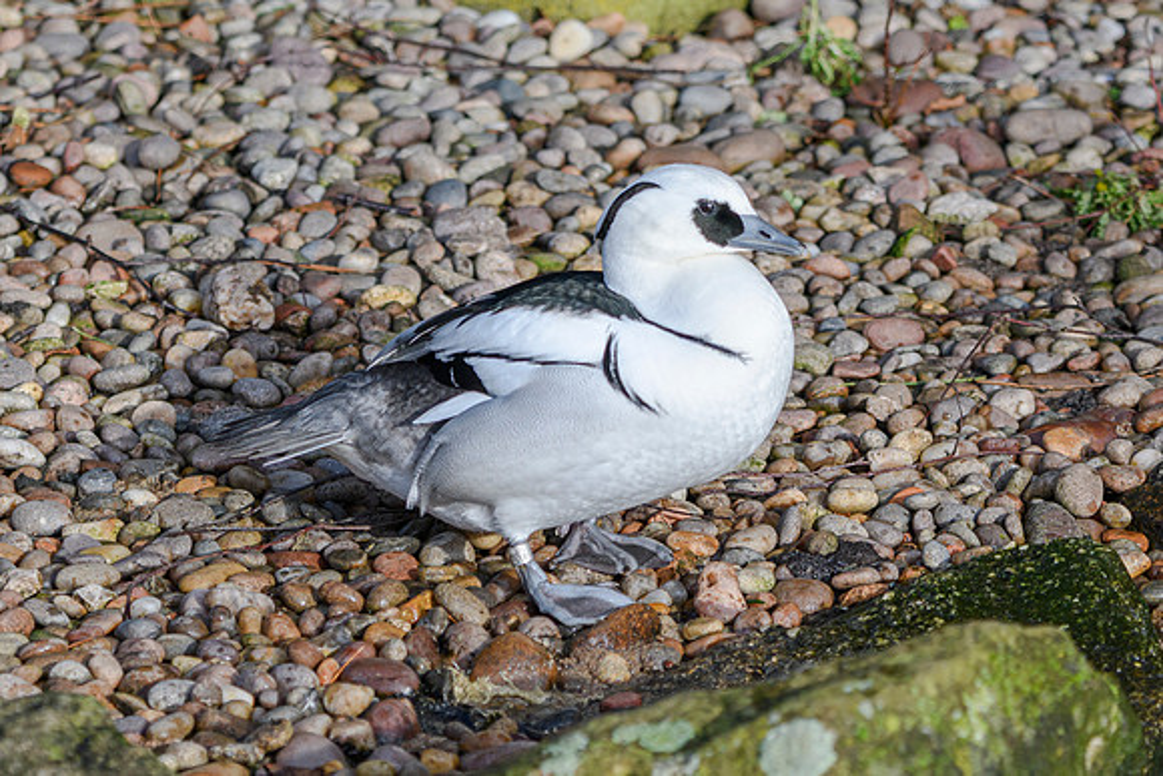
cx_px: 666
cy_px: 467
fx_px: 14680
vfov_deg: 3.0
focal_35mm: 454
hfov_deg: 4.5
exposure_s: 1/1250
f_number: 5.6
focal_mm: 210
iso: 320
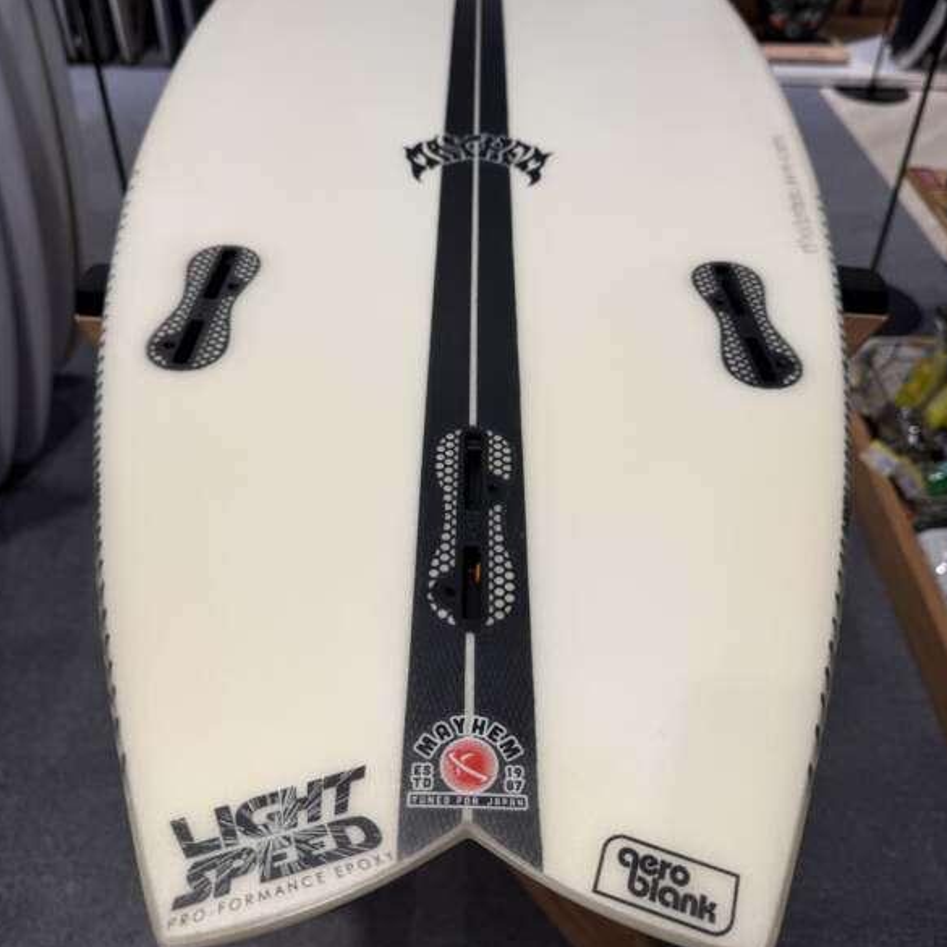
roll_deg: -1.0
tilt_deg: -38.5
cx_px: 474
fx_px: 898
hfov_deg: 55.6
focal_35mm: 29
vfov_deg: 55.4
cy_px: 410
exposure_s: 1/226
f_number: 1.78
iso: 64
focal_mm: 6.76
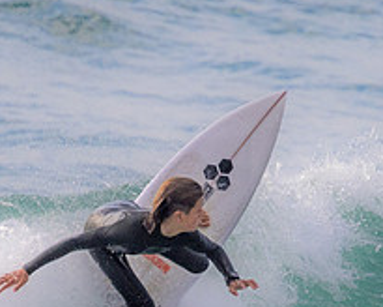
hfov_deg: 0.8
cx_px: 298
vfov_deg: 0.6
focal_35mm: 2389
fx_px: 27080
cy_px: 260
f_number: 11
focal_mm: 720
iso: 1600
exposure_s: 1/1600
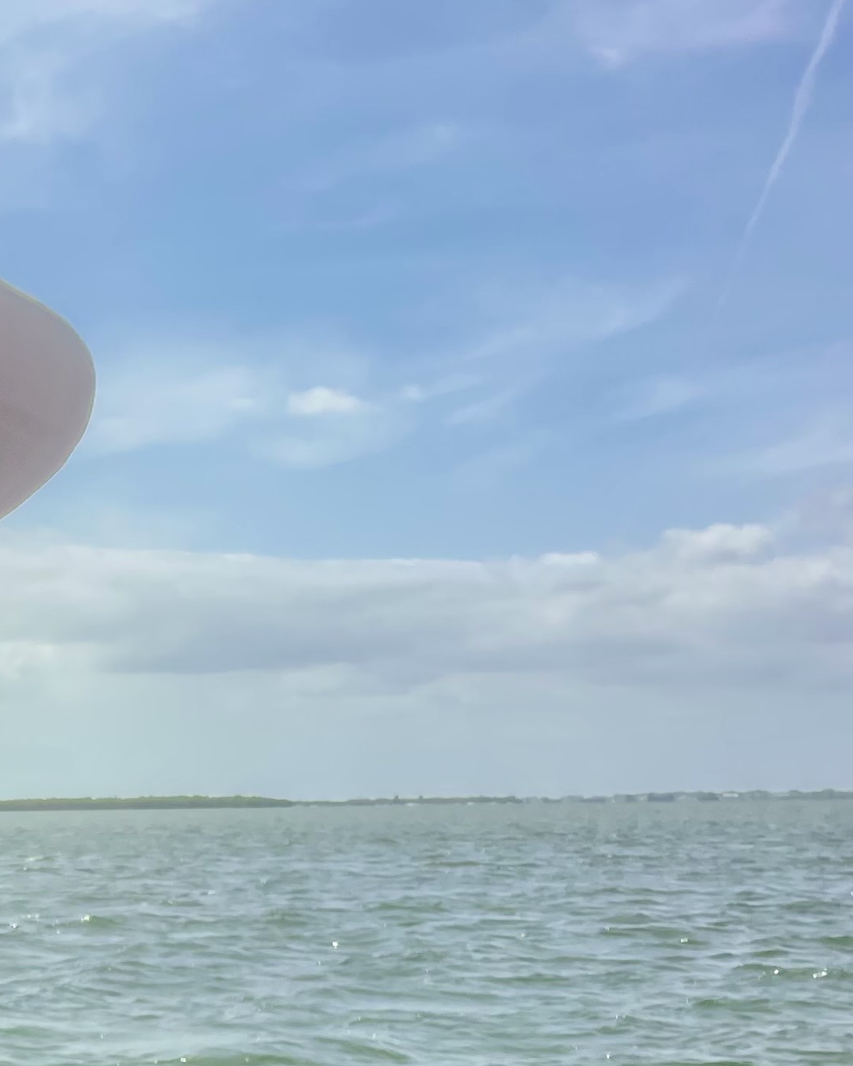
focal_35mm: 75
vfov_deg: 24.4
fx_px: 2367
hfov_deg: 18.7
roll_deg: +2.0
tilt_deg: -6.8
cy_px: 1021
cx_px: -303
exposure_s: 1/4464
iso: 32
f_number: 1.6
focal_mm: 4.2
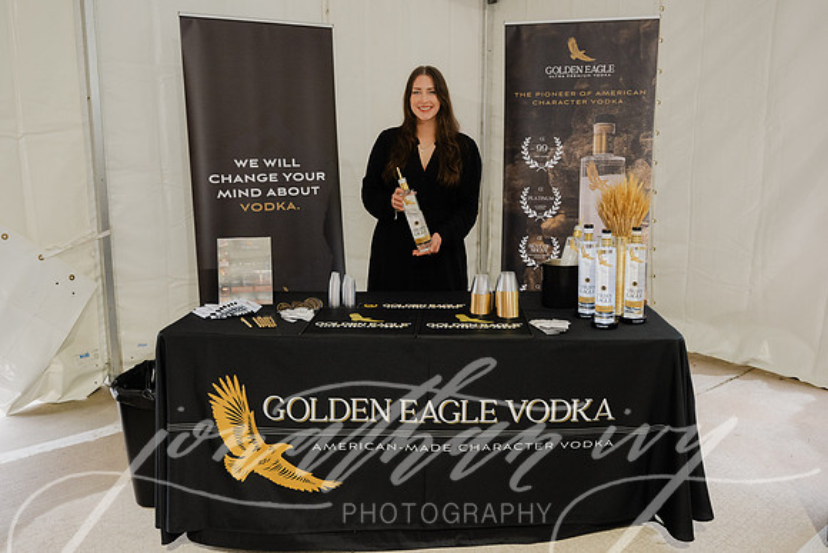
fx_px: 707
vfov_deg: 42.7
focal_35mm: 31
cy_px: 265
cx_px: 420
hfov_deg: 60.7
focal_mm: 29.5
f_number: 4
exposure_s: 1/60
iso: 2000
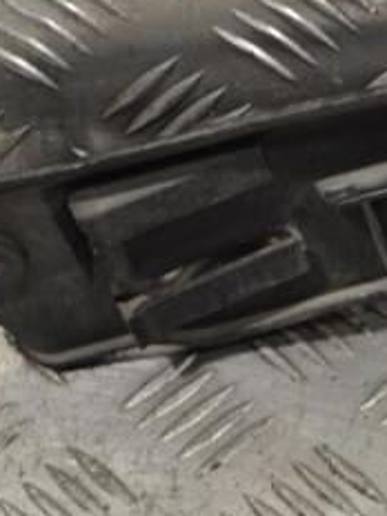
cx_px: 529
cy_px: 169
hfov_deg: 8.2
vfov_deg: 11.0
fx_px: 2668
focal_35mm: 179
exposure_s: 1/60
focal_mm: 48
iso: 400
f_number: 5.3
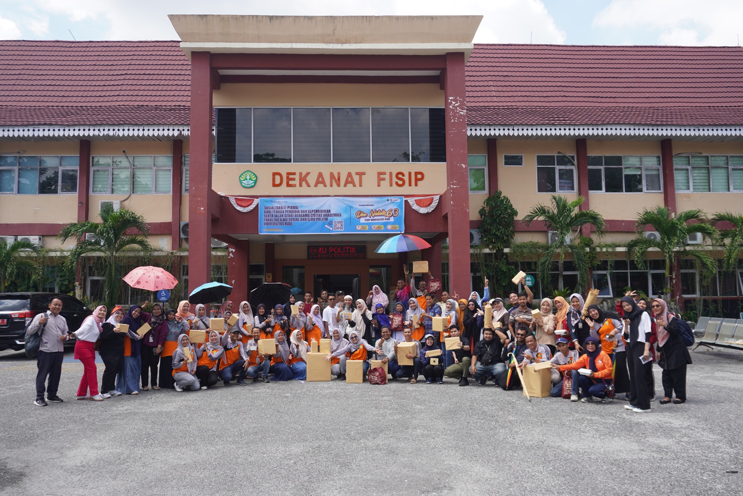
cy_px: 248
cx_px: 372
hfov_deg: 64.5
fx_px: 588
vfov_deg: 45.7
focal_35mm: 28
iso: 100
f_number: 5.6
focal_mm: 19
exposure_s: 1/250
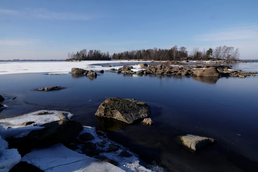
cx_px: 129
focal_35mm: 24
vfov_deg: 53.1
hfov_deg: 73.8
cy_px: 86
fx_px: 172
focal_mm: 8.8
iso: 800
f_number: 11
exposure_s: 1/1250
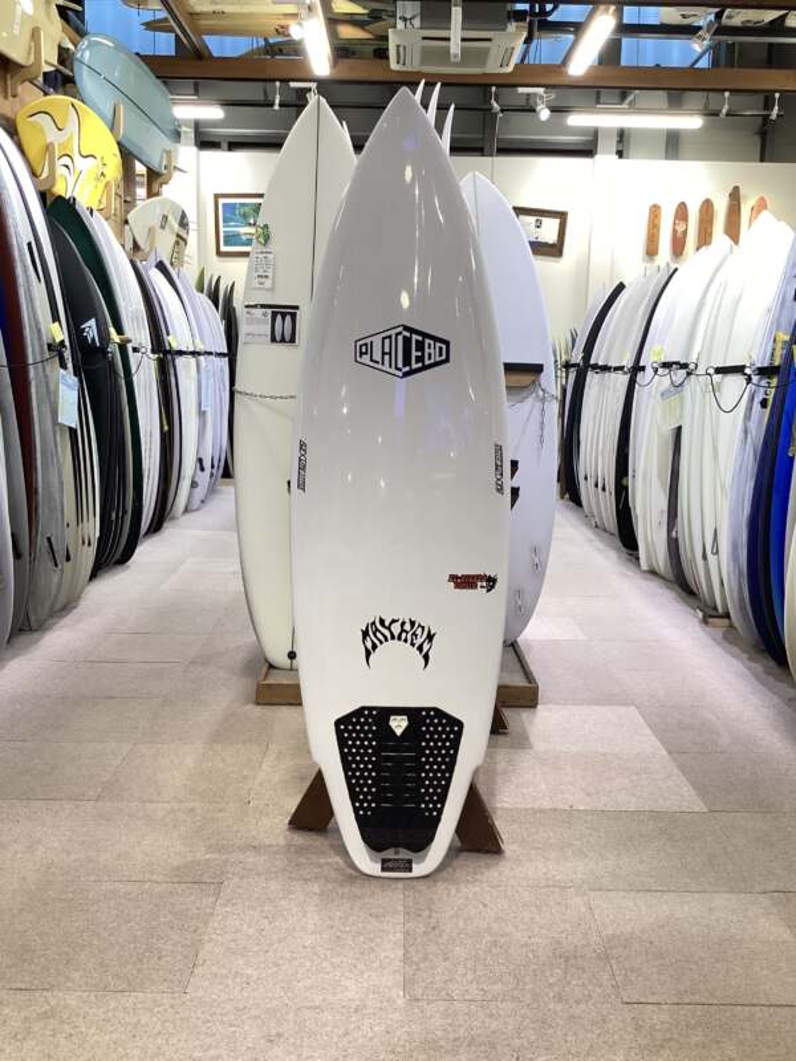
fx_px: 950
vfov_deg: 58.4
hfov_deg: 45.4
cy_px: 530
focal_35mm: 31
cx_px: 398
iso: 125
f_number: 2.4
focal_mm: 3.3
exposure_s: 1/50
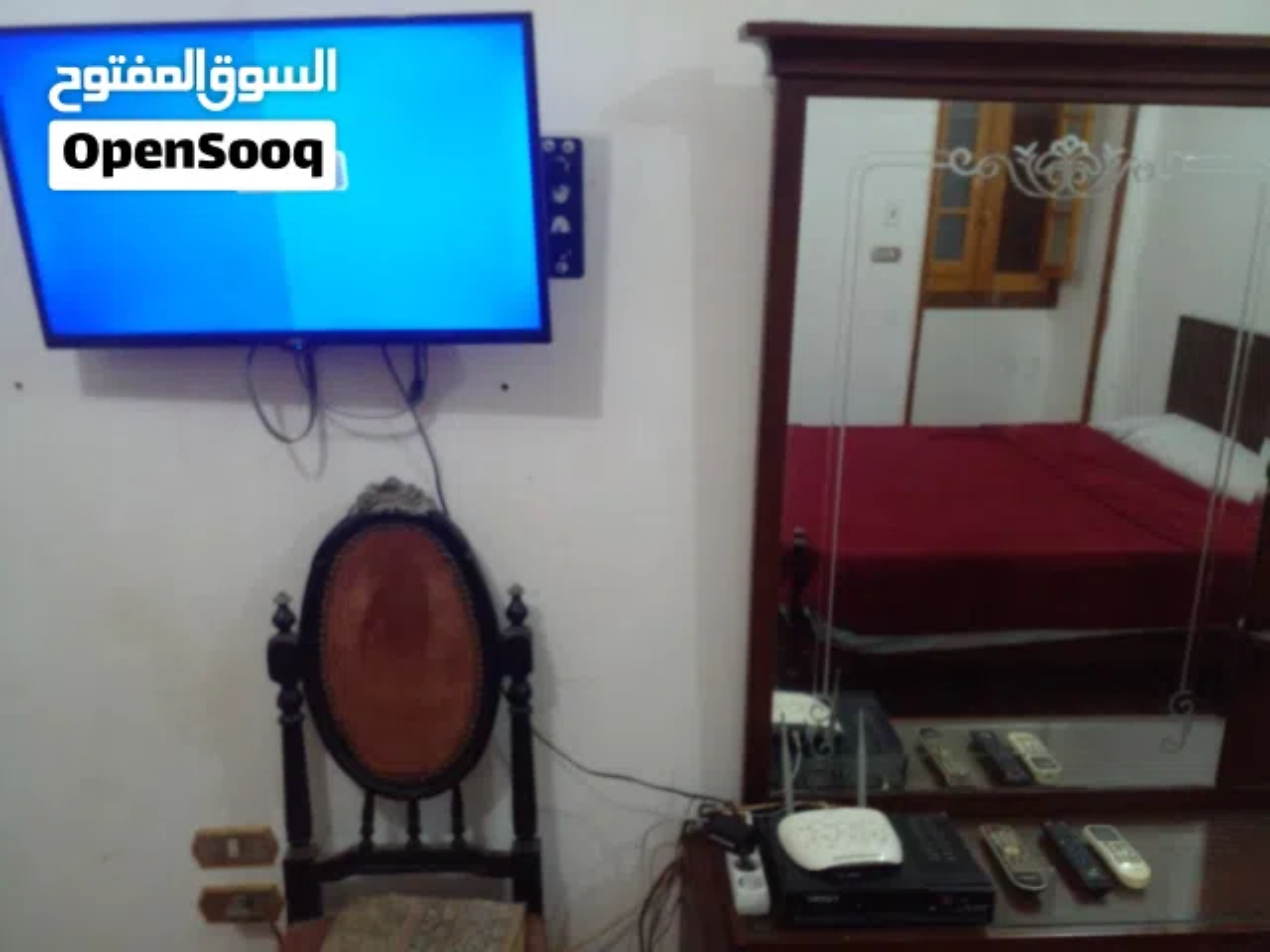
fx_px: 991
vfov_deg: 51.4
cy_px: 476
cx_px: 635
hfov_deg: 65.3
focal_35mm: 27
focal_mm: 3.6
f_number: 1.9
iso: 320
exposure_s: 1/25
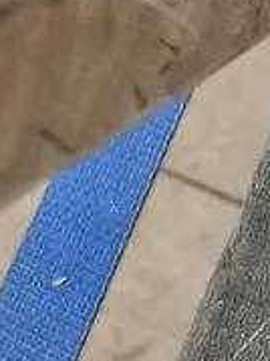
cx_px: 355
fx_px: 1603
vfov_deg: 9.4
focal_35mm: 154
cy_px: -803
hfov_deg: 9.4
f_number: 1.8
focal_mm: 5.4
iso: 125
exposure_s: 1/100
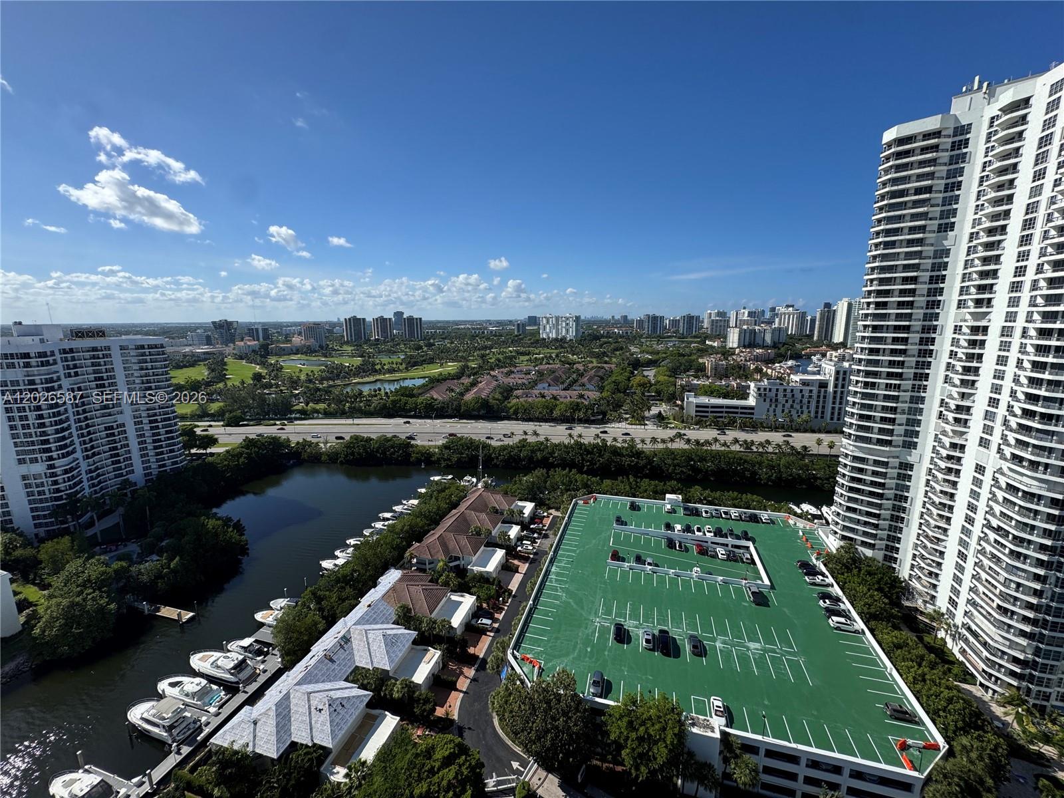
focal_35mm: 14
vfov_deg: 85.7
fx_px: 430
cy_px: 399
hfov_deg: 102.1
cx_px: 532
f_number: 2.2
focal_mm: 2.22
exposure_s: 1/2028
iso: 50
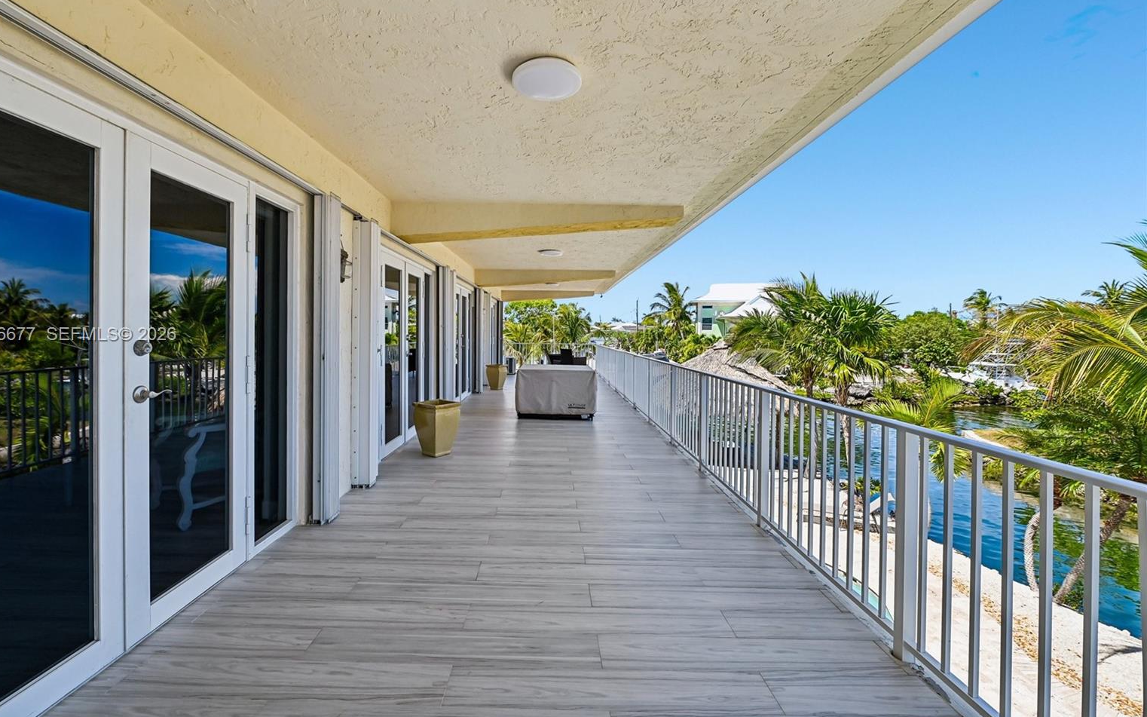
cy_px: 336
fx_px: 469
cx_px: 545
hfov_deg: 101.4
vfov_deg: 74.7
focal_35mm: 15
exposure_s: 1/320
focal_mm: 14
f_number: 6.3
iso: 100
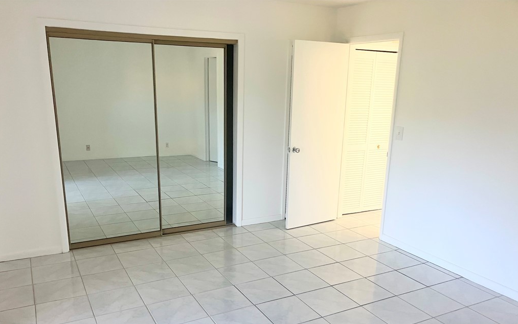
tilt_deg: -16.1
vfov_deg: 41.6
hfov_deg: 62.9
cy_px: 196
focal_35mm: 30
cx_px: 260
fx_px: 423
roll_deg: +0.7
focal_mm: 3.99
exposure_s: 1/60
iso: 100
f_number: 1.8
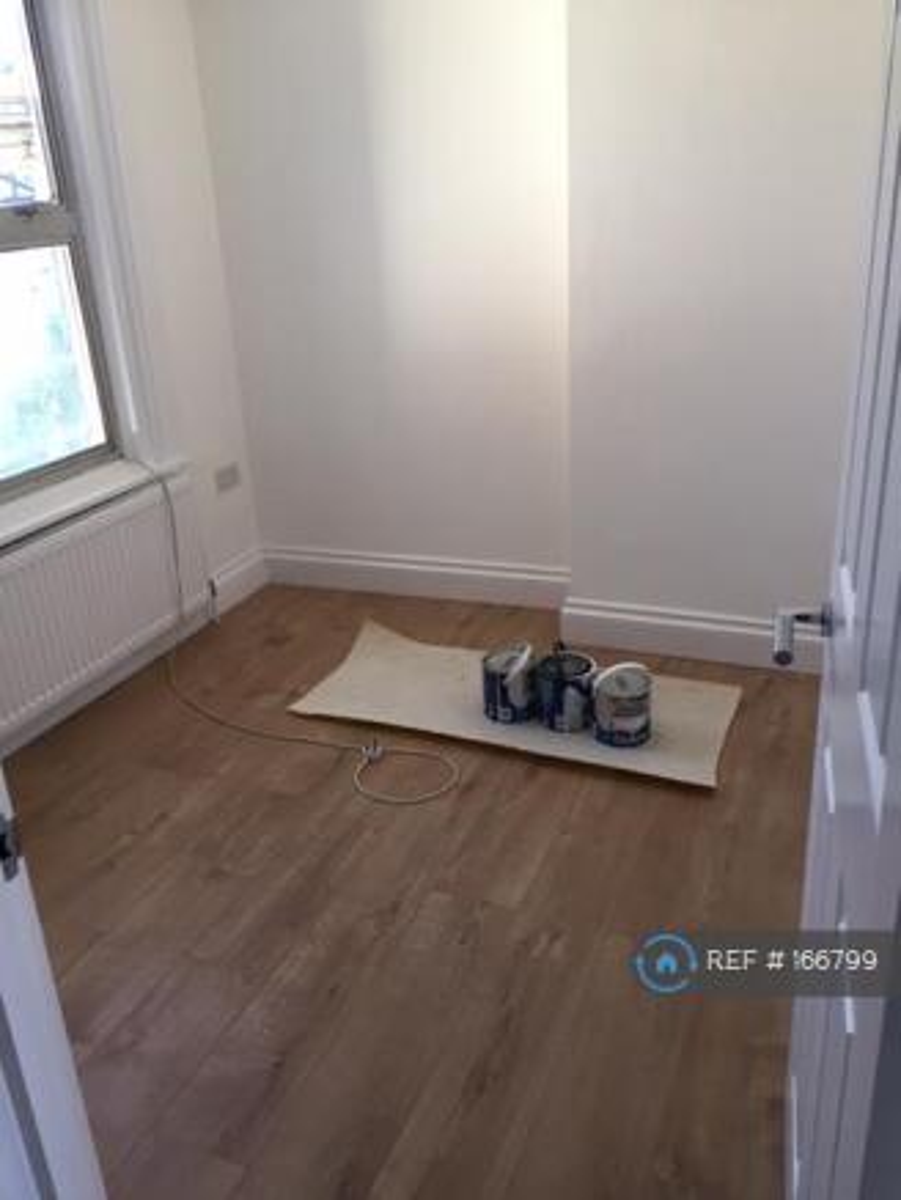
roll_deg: +1.3
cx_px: 450
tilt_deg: -20.5
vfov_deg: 61.6
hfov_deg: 48.2
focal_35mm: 29
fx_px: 1006
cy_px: 600
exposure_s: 1/33
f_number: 2.2
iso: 64
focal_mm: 4.15
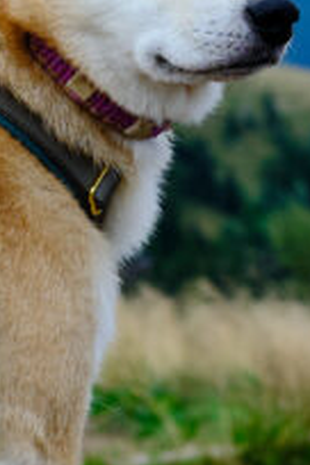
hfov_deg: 4.6
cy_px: -169
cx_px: 285
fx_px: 3875
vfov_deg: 6.8
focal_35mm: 300
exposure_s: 1/500
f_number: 4
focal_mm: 35
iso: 160
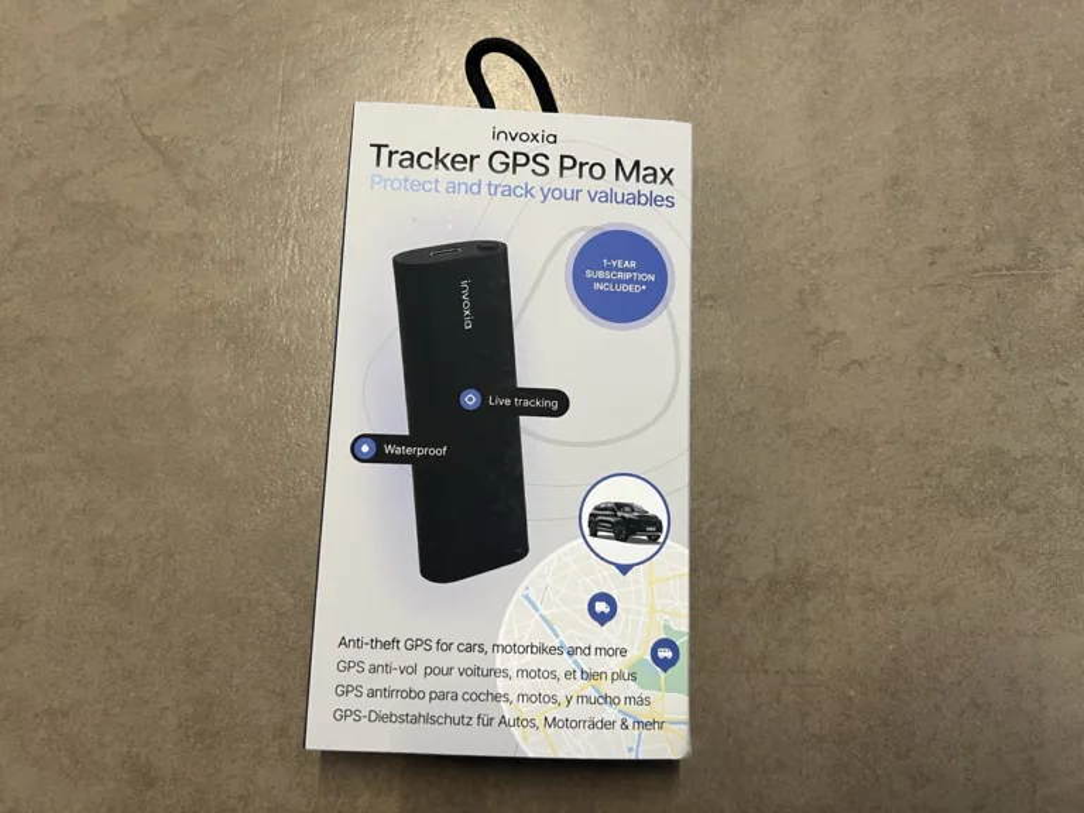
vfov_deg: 53.1
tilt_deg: -78.9
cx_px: 542
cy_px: 406
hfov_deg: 67.3
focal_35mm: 26
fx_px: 814
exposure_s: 1/60
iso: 125
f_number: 1.5
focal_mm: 5.7
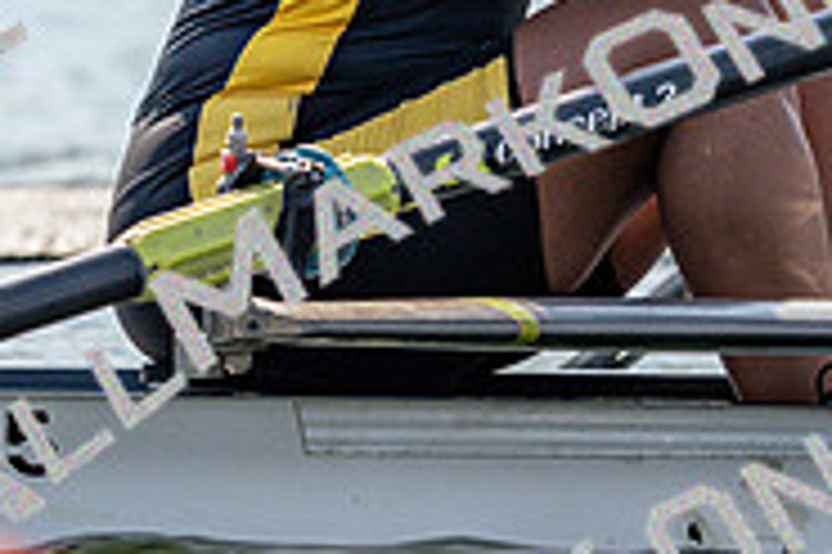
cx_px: 778
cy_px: -97
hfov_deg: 1.7
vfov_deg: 1.1
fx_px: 27662
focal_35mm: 1198
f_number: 6.3
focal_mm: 382
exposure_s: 1/1600
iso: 125
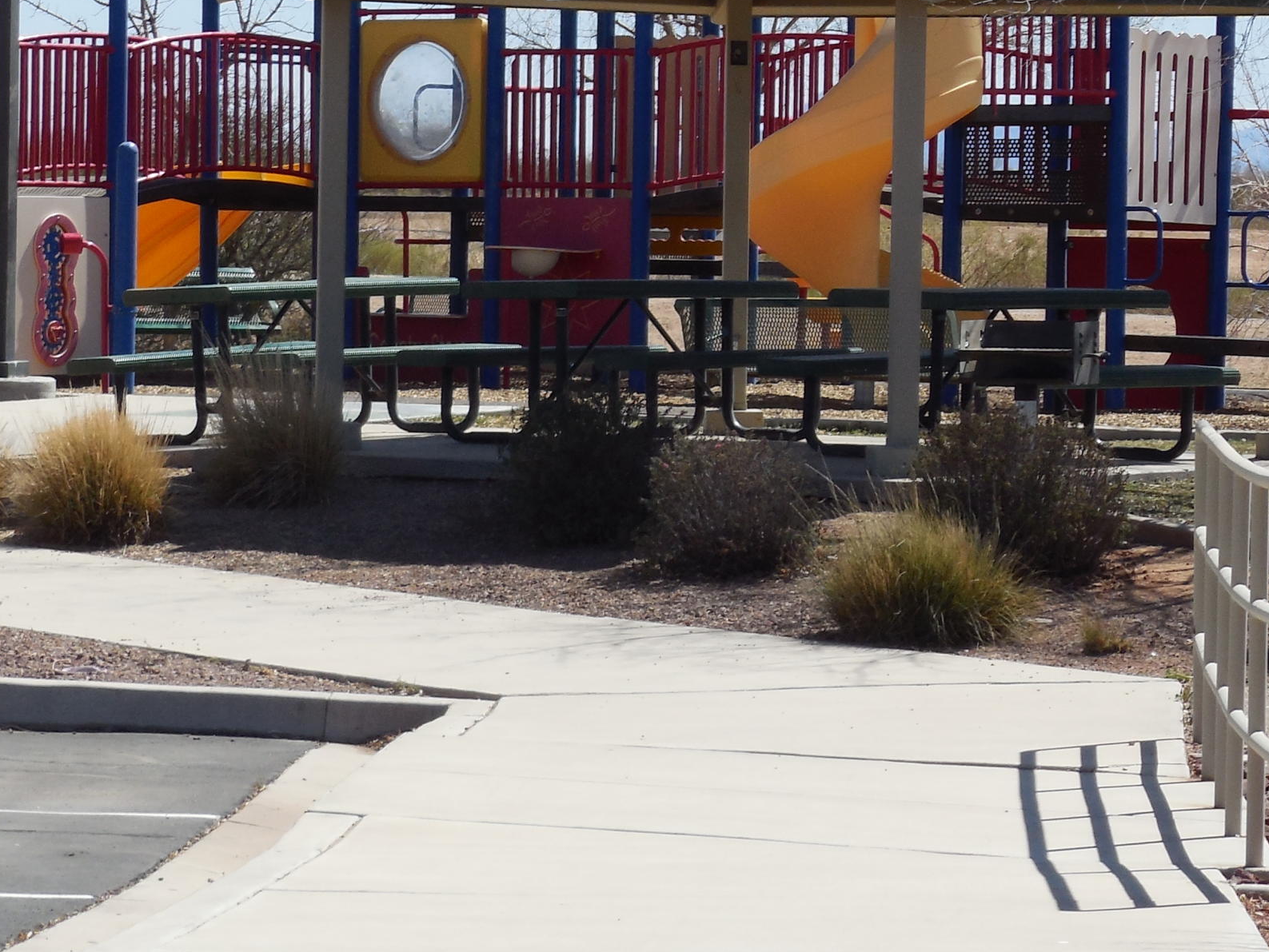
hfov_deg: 9.6
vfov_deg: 7.2
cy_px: 299
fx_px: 7554
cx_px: 605
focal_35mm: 206
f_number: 4.8
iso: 125
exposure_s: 1/800
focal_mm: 19.4
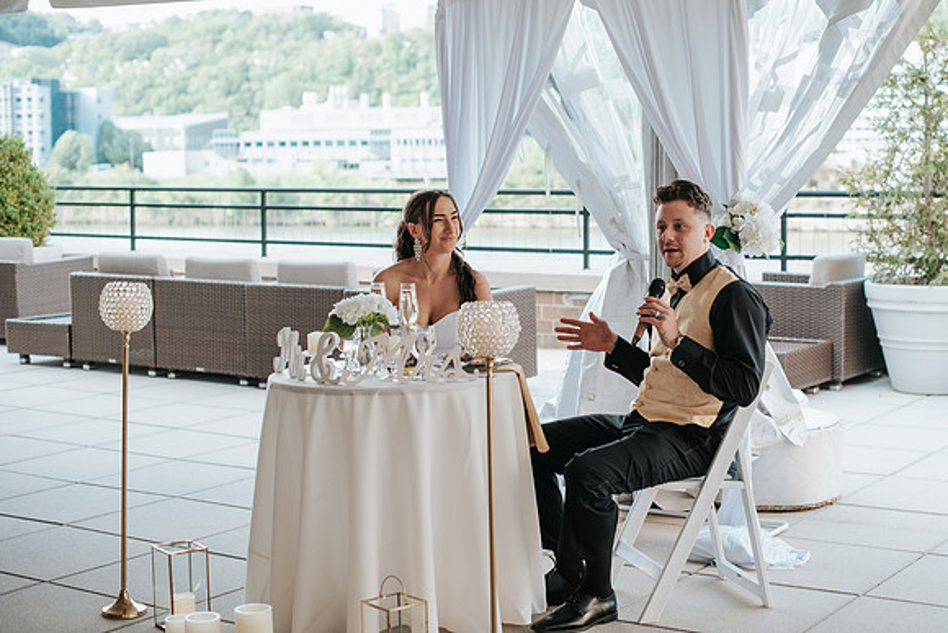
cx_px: 574
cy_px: 250
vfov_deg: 22.4
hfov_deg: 33.0
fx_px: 1595
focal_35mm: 61
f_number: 2.8
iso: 100
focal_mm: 50
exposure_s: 1/160
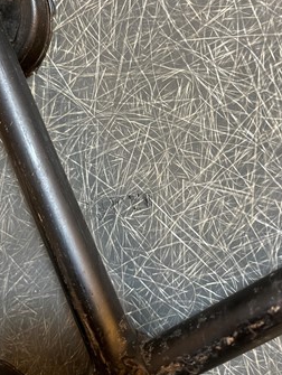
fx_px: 336
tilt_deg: -58.9
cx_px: 163
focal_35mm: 31
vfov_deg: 58.0
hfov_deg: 45.4
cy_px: 158
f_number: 1.6
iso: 400
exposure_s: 1/50
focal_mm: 5.1
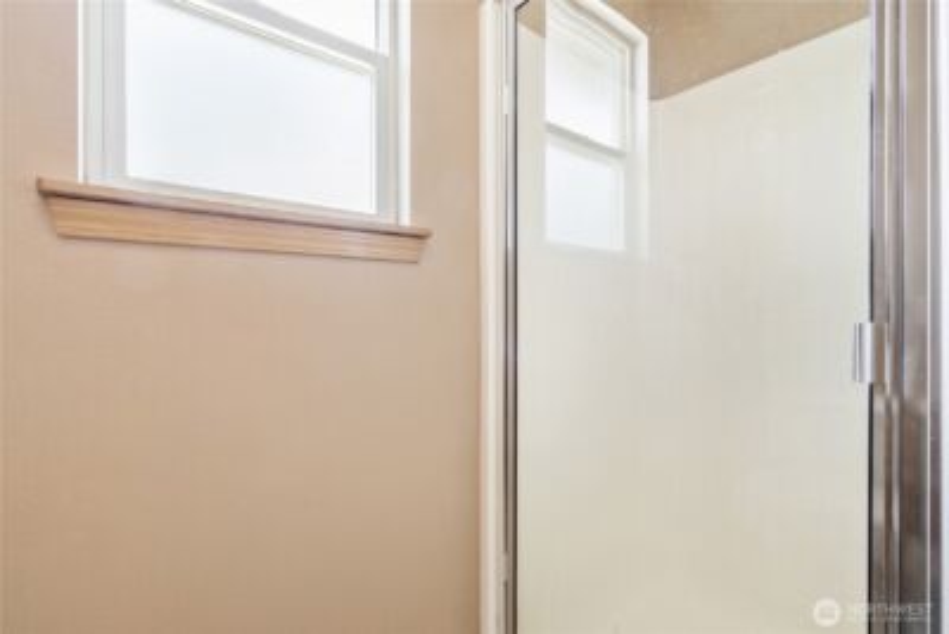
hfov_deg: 96.7
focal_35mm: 16
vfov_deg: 73.8
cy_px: 317
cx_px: 474
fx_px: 422
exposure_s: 3.2
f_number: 10
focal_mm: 16
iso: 100
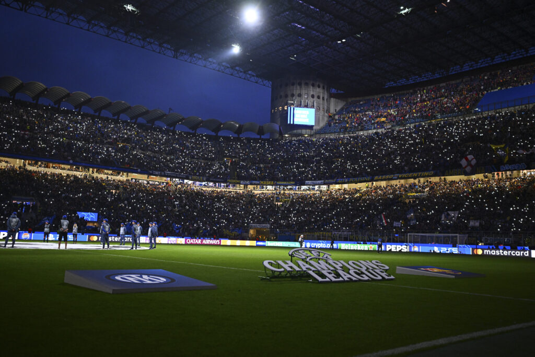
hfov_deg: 54.4
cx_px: 268
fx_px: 520
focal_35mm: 35
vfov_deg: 37.9
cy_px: 178
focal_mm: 35
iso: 4000
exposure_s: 1/640
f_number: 1.8
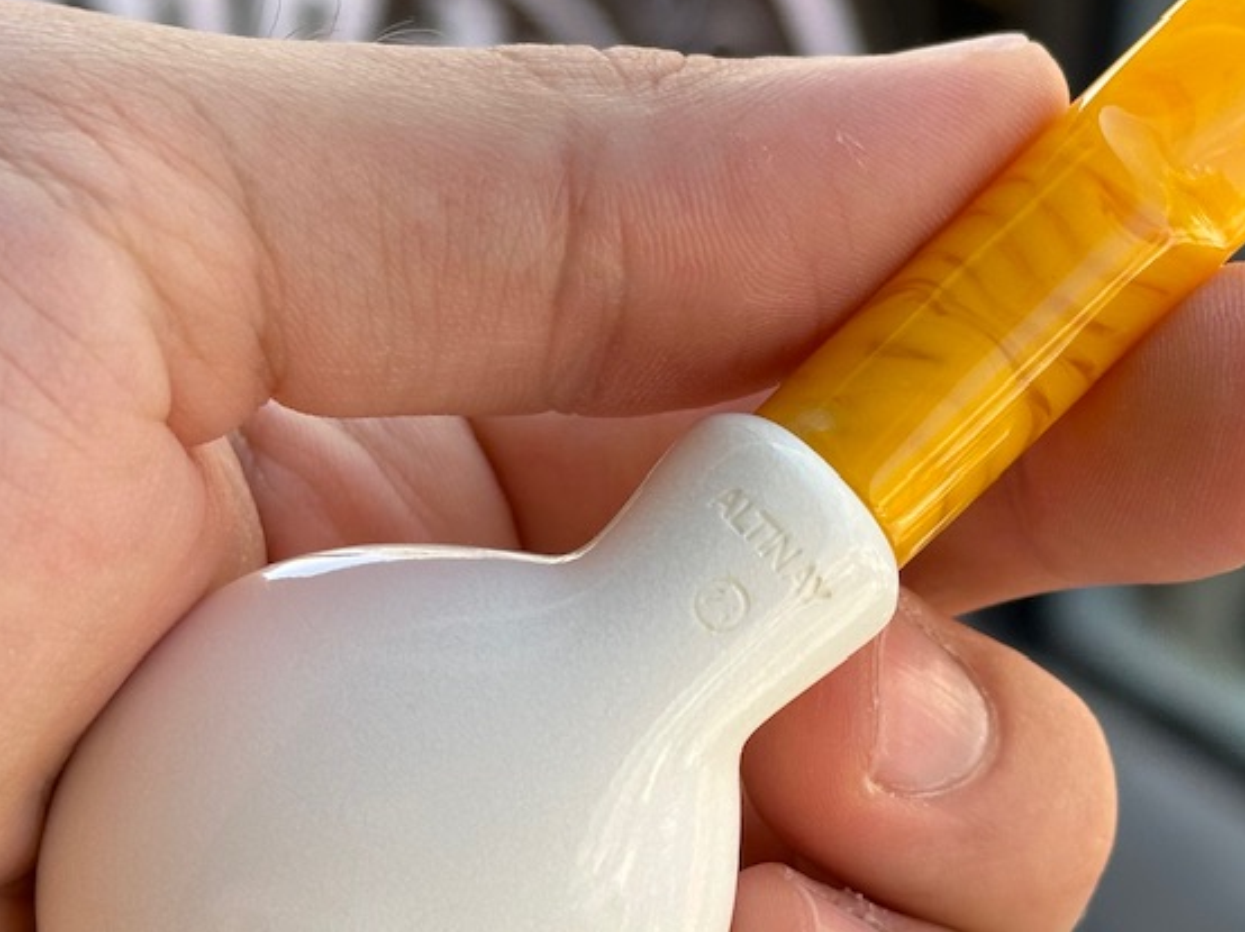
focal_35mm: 111
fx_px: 3991
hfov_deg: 17.6
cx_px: 908
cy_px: 467
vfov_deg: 13.3
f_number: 1.78
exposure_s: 1/532
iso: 64
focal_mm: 6.86
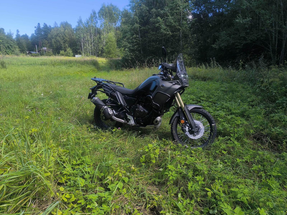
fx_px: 191
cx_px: 144
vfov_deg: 58.9
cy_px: 108
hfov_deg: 73.9
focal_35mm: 23
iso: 50
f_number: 1.65
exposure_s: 1/550
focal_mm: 6.14
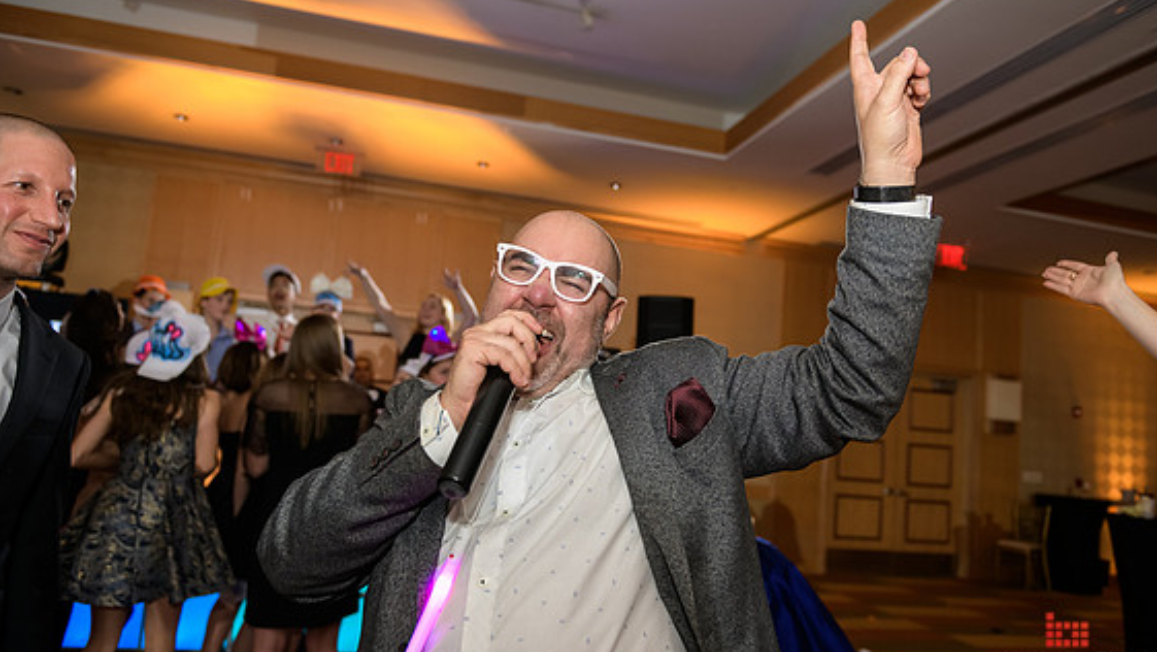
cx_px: 594
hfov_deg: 71.9
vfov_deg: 44.4
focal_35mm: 26
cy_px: 321
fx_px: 798
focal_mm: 24
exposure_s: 1/125
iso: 1600
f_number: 3.2
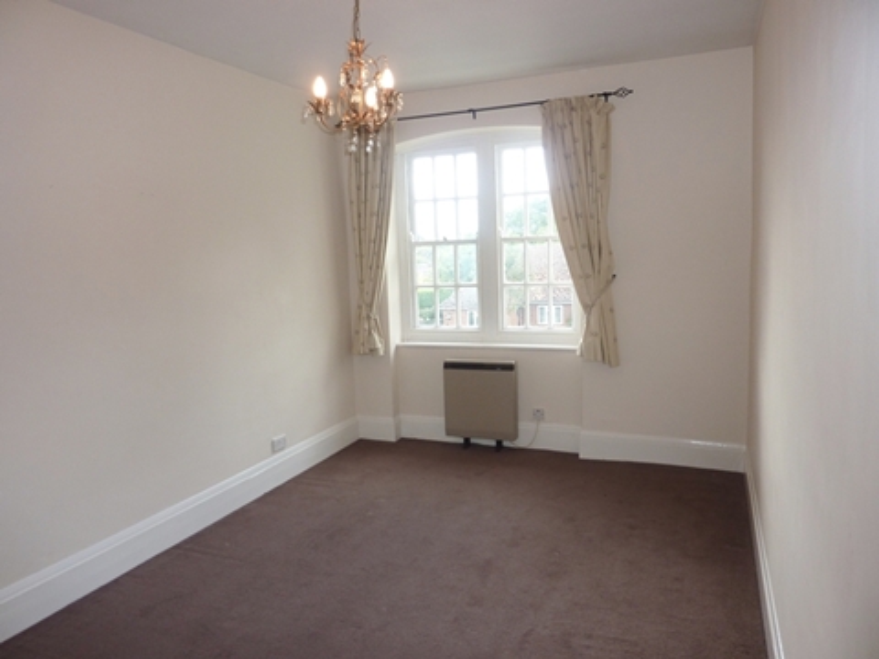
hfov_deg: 69.4
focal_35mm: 25
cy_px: 330
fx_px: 635
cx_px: 440
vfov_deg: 54.9
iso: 100
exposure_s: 1/30
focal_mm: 4.1
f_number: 3.3
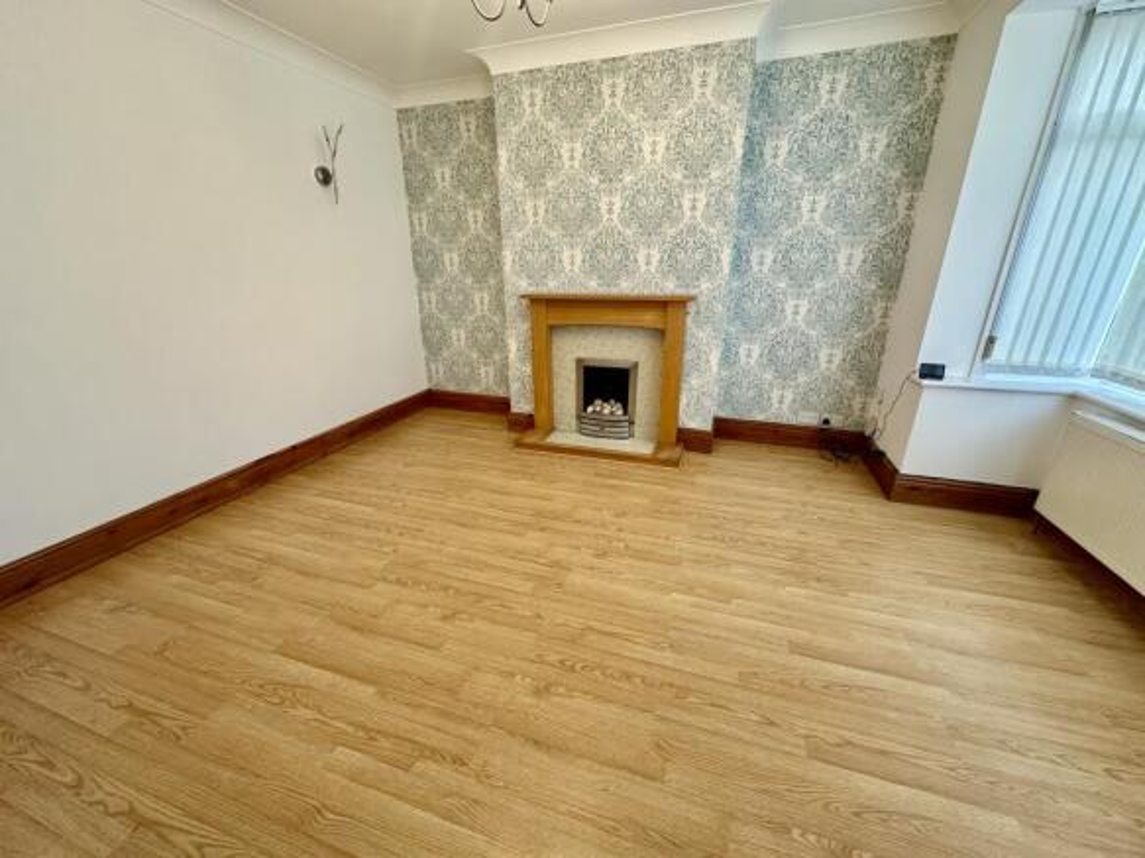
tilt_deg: -19.3
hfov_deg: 102.1
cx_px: 572
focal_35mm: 14
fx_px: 463
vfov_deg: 85.7
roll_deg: +0.6
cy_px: 429
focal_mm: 2.22
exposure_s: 1/50
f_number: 2.2
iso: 160
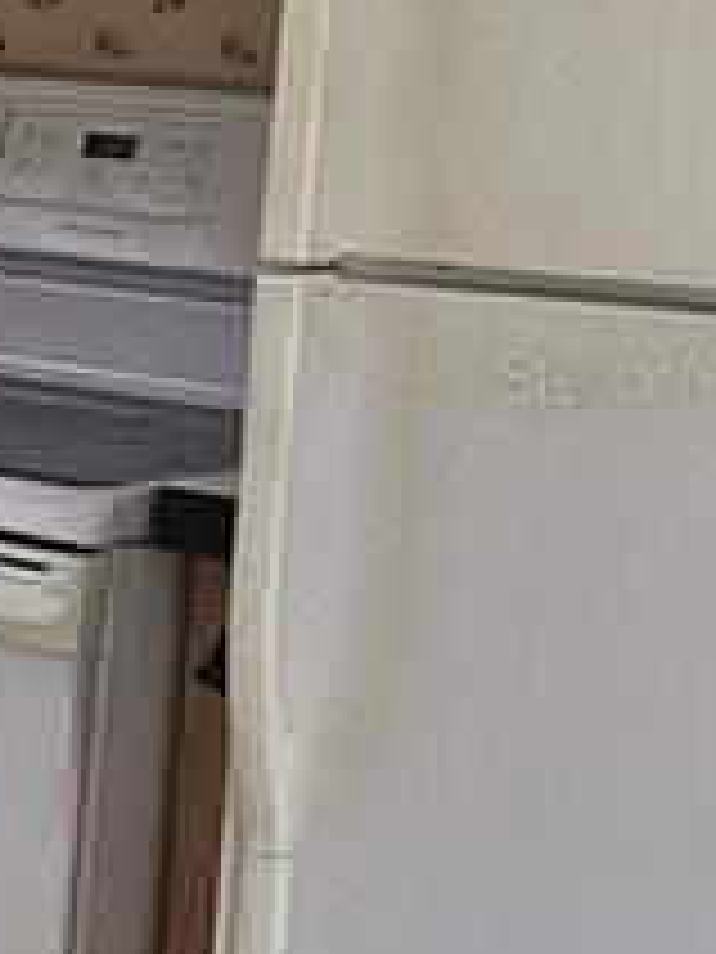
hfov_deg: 9.6
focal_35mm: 130
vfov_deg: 15.2
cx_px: -1211
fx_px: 3585
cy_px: 374
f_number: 1.7
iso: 500
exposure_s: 1/240
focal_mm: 6.3
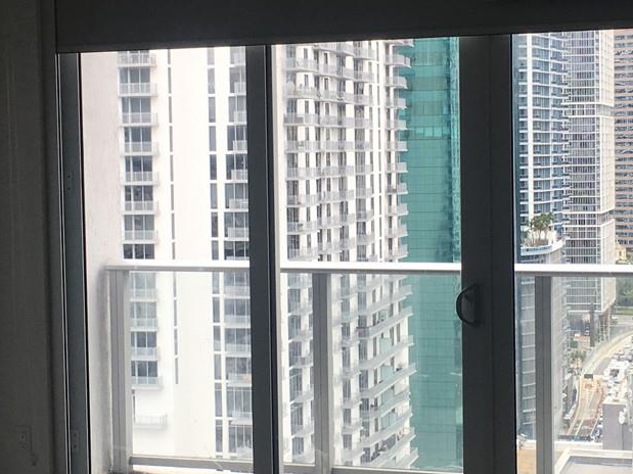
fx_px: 1371
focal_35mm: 75
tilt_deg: -0.5
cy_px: 229
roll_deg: +1.2
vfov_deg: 19.6
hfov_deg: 26.0
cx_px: 354
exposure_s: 1/203
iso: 25
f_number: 2.2
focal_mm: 4.15
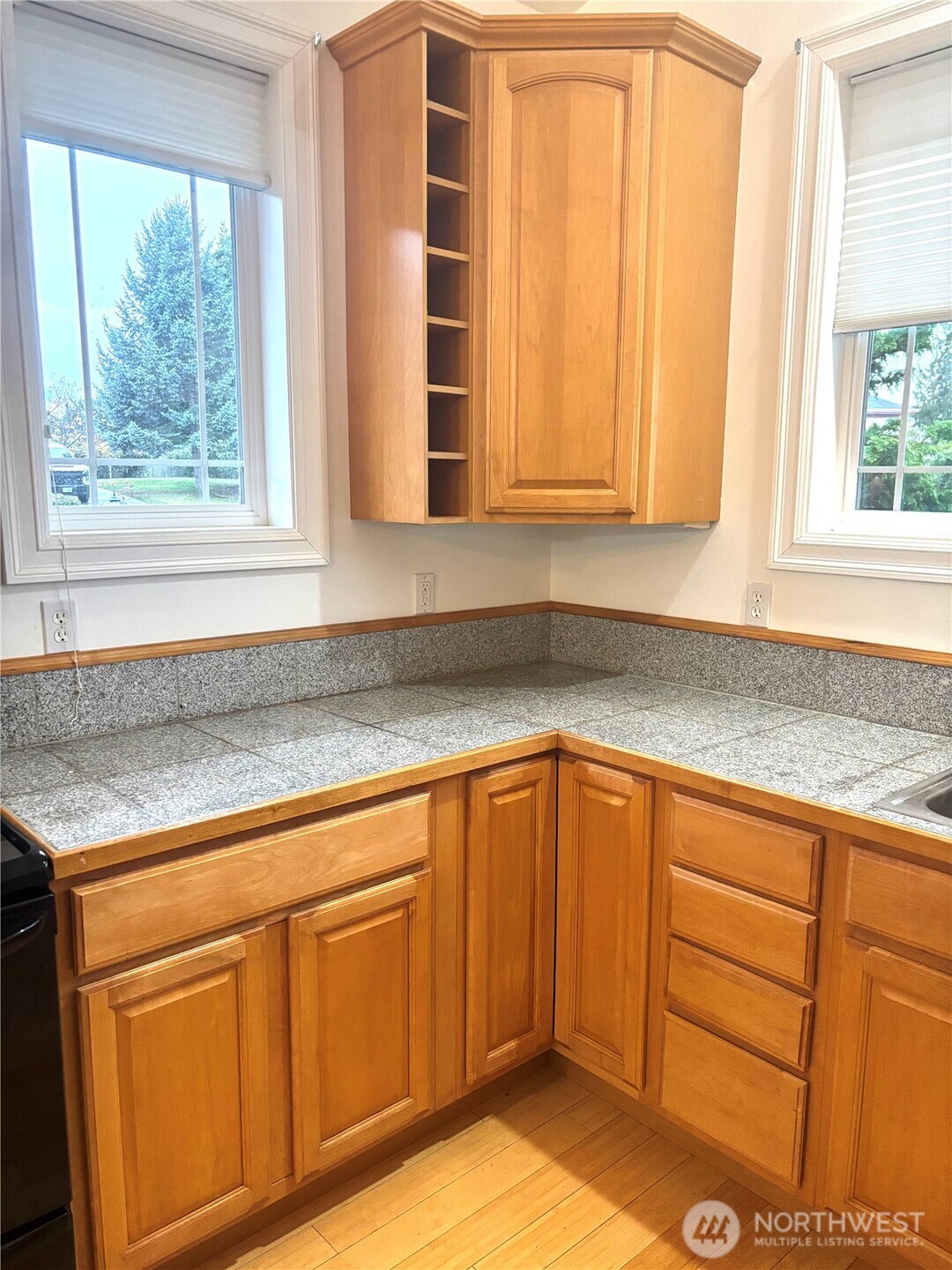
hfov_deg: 53.1
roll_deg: -0.8
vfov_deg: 67.3
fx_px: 953
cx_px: 476
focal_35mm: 26
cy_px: 635
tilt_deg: -9.8
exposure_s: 1/60
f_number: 1.6
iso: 400
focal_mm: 5.96
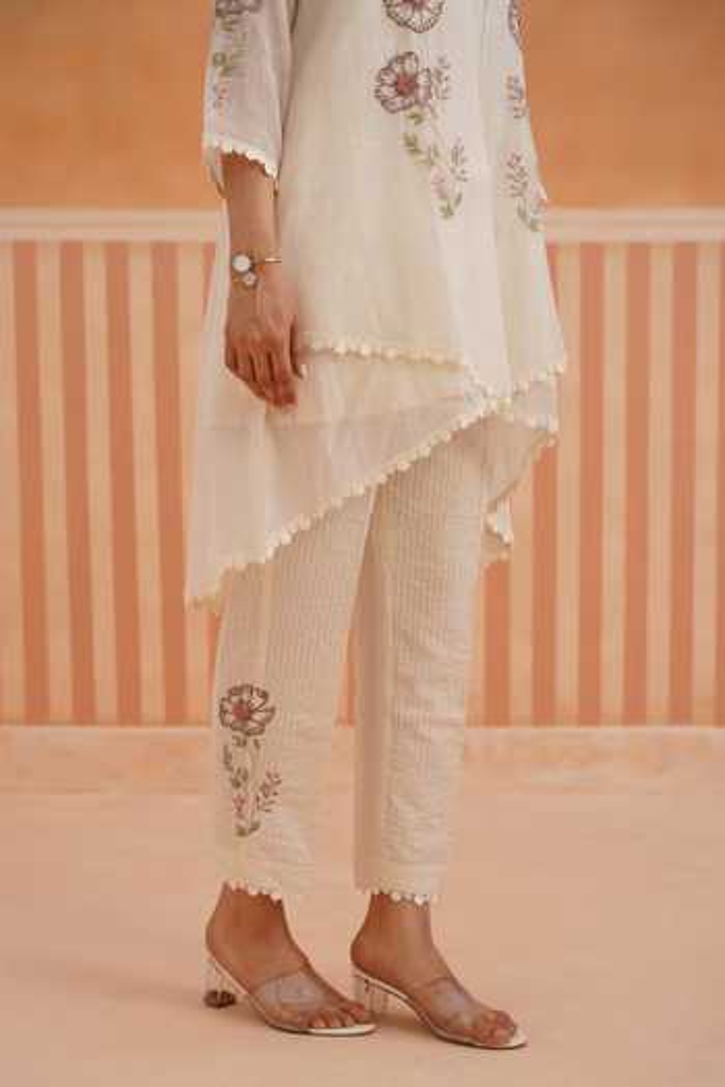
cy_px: 544
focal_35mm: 58
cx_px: 362
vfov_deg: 34.5
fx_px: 1749
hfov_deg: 23.4
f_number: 4
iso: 320
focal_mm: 57.9
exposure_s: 1/125
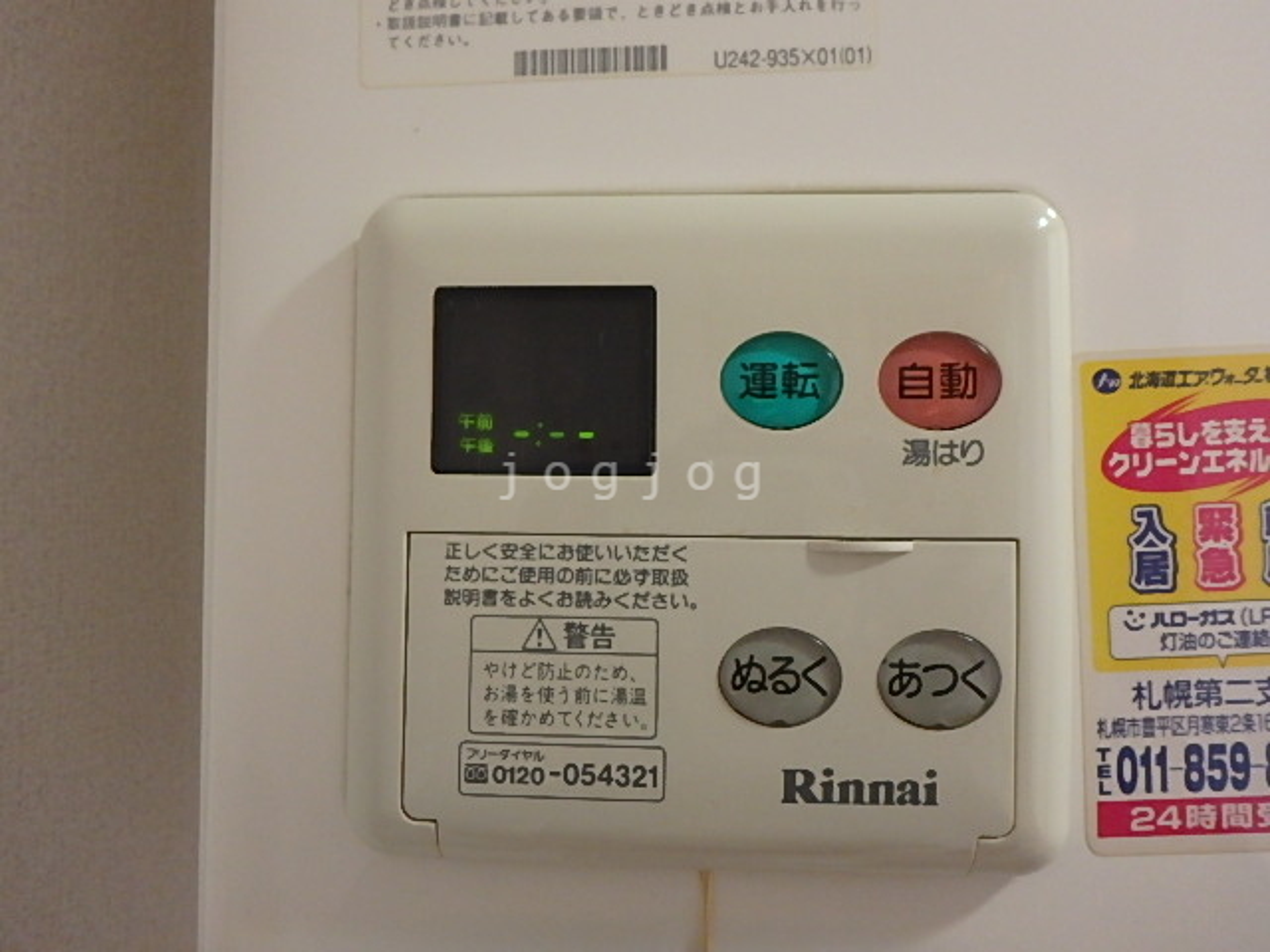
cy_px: 476
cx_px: 635
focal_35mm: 21
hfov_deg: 79.0
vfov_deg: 63.4
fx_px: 770
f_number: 3.5
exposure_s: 1/30
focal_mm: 3.7
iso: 640
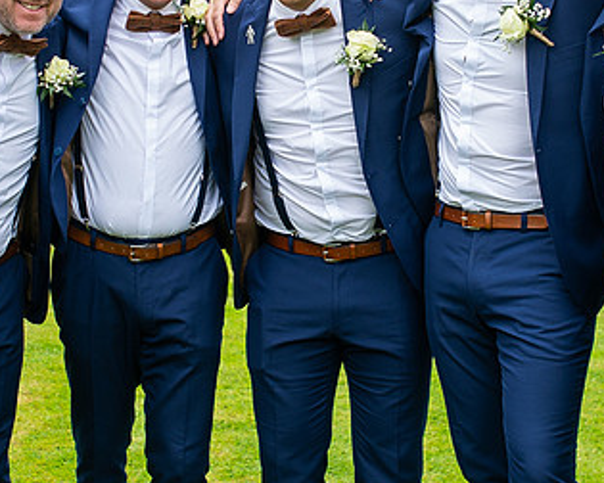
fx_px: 2270
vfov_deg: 12.1
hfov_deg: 15.2
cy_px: 115
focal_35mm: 127
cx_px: 269
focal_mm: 35
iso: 100
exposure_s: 1/400
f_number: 3.2
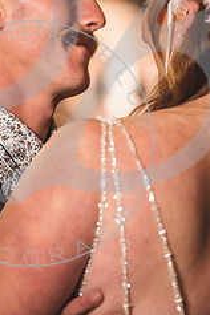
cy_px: 43
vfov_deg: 5.4
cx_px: 90
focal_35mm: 379
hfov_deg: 3.6
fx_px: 3316
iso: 800
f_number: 2.8
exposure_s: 1/200
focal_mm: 200
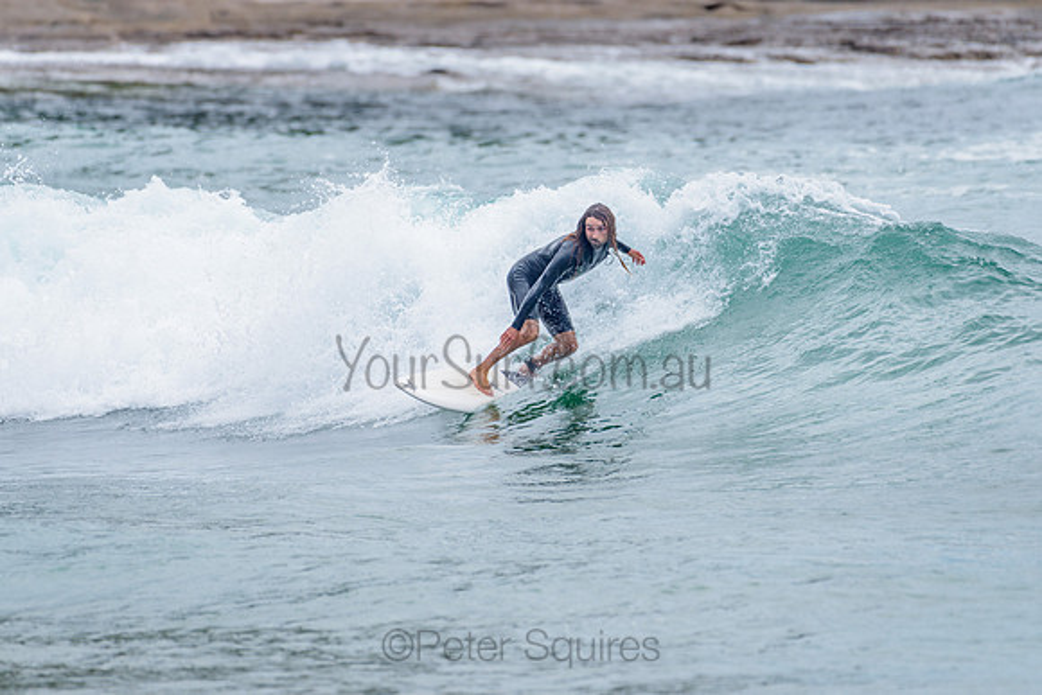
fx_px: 17749
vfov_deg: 2.2
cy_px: 269
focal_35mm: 613
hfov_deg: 3.4
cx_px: 548
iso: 320
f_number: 5.6
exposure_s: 1/2000
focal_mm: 500
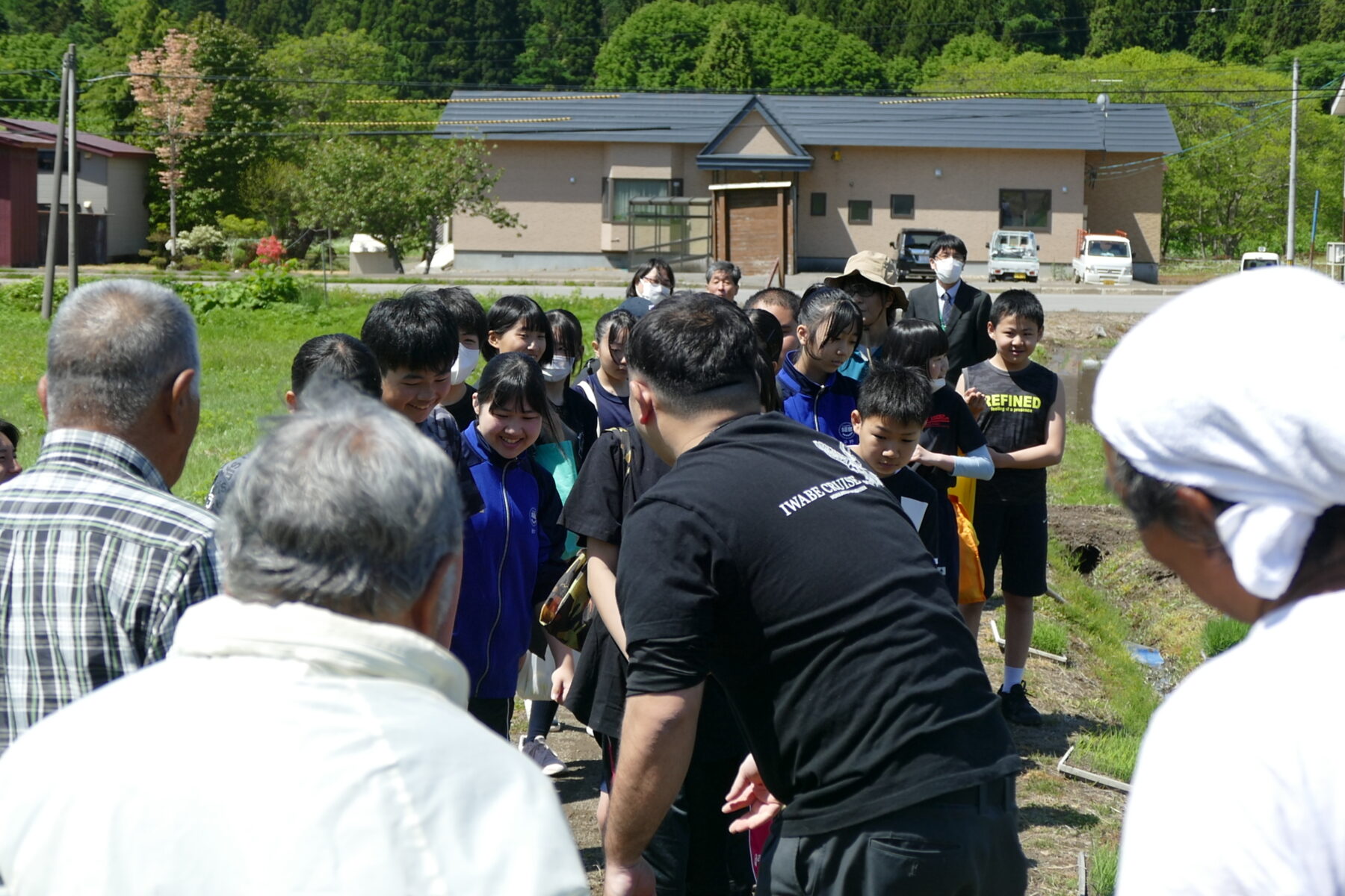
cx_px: 672
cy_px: 448
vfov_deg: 18.4
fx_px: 2765
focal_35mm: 74
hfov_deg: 27.3
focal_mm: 26.91
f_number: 3.7
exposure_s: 1/1000
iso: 125
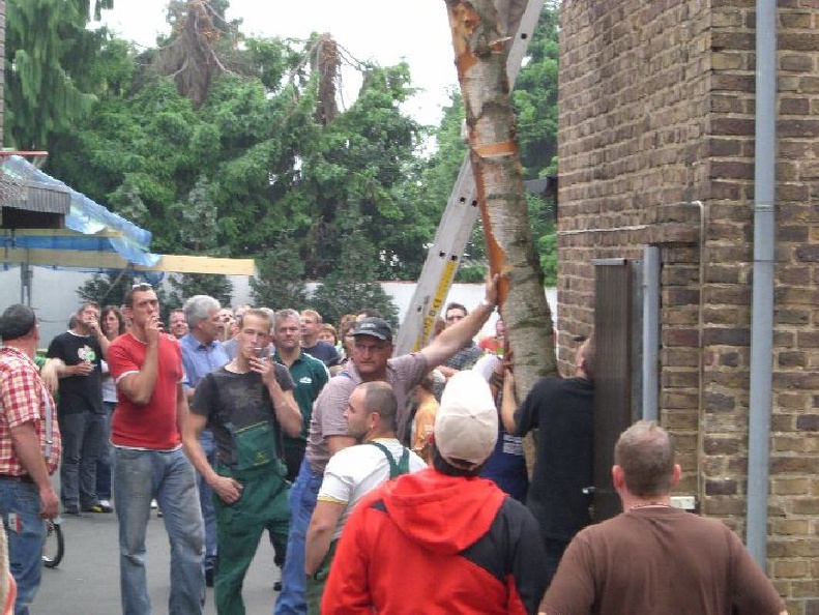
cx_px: 410
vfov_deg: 13.0
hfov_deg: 17.3
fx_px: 2698
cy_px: 308
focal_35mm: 114
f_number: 5.2
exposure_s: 1/80
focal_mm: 18.6
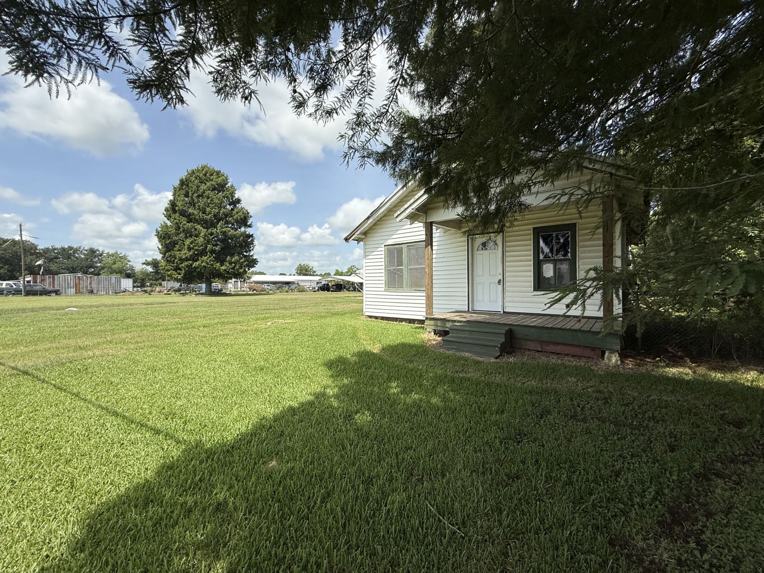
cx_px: 382
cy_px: 286
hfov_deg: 102.1
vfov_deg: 85.7
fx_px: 309
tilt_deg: +0.7
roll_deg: -1.1
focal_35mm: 14
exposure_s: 1/2092
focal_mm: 2.22
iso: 50
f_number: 2.2
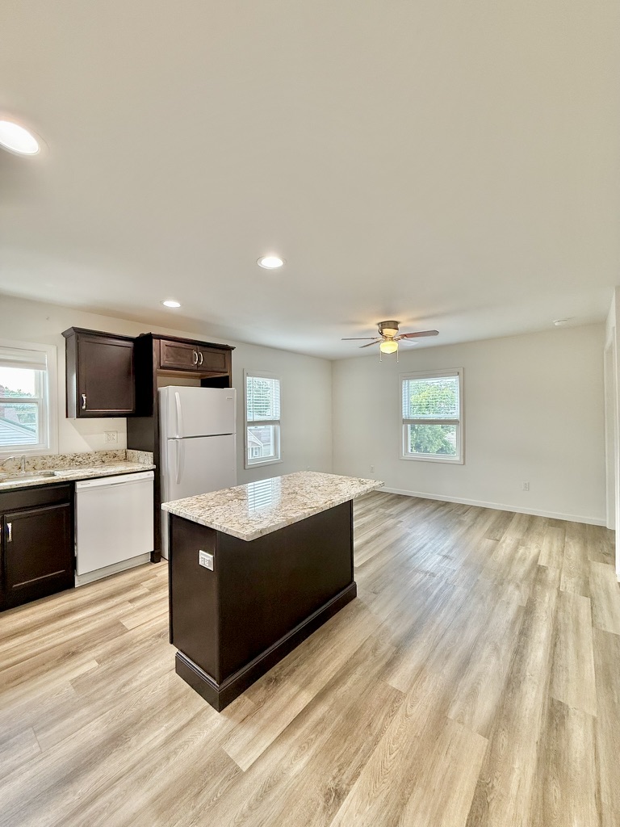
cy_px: 414
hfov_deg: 85.7
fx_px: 334
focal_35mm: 14
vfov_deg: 102.1
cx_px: 310
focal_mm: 2.22
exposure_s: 1/120
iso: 160
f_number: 2.2
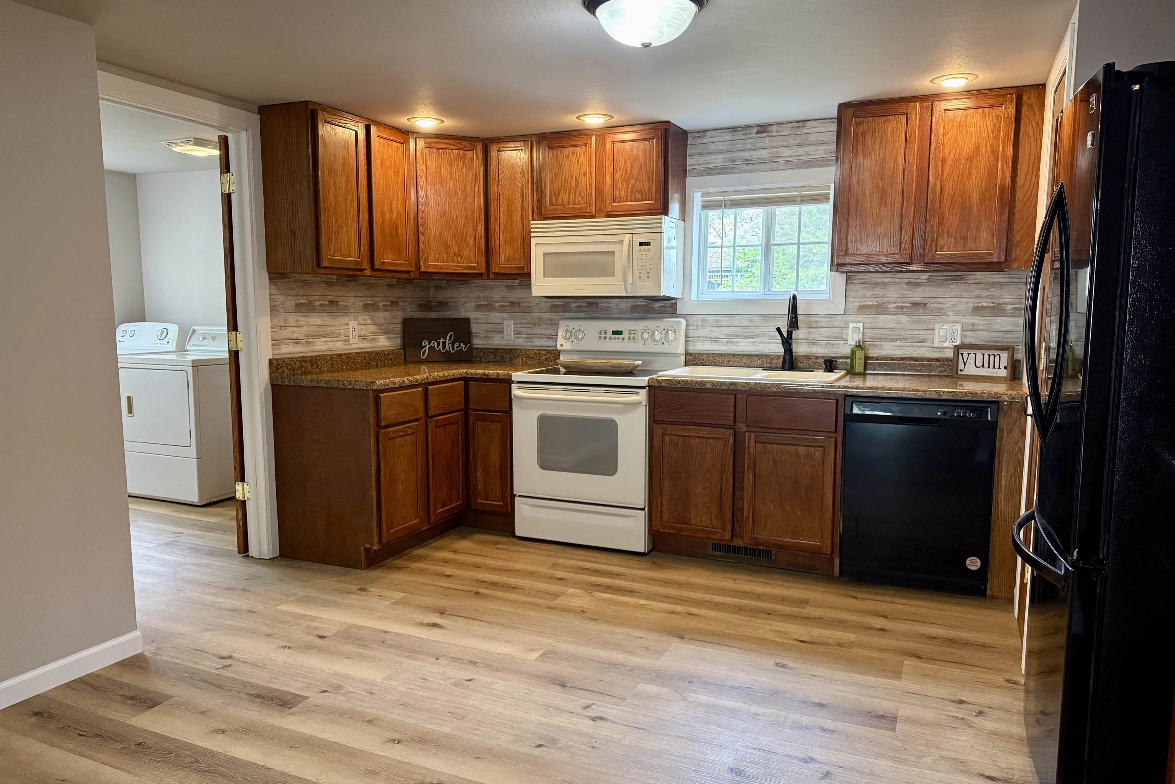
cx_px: 588
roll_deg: -0.1
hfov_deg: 71.5
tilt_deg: -6.8
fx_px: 816
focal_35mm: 25
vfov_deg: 51.3
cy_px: 408
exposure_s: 1/120
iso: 400
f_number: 1.78
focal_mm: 6.76
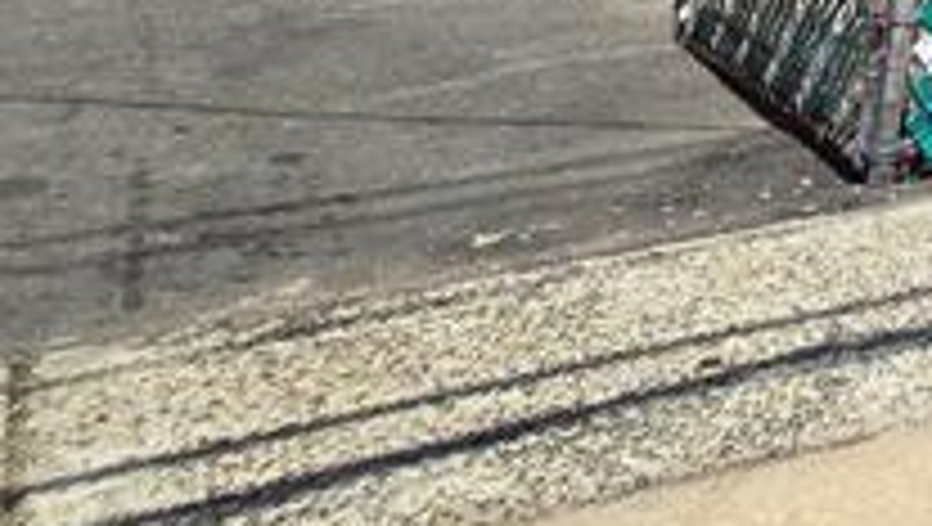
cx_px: 1724
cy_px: -895
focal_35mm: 70
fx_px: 1732
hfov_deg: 20.3
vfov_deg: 12.0
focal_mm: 2.2
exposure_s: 1/2094
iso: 50
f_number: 2.2
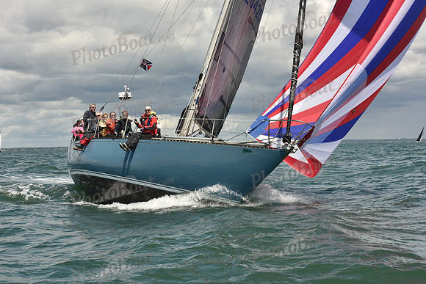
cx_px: 213
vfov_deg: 19.5
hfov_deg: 28.8
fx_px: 828
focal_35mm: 70
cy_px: 142
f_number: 11
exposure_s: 1/800
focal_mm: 70
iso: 320
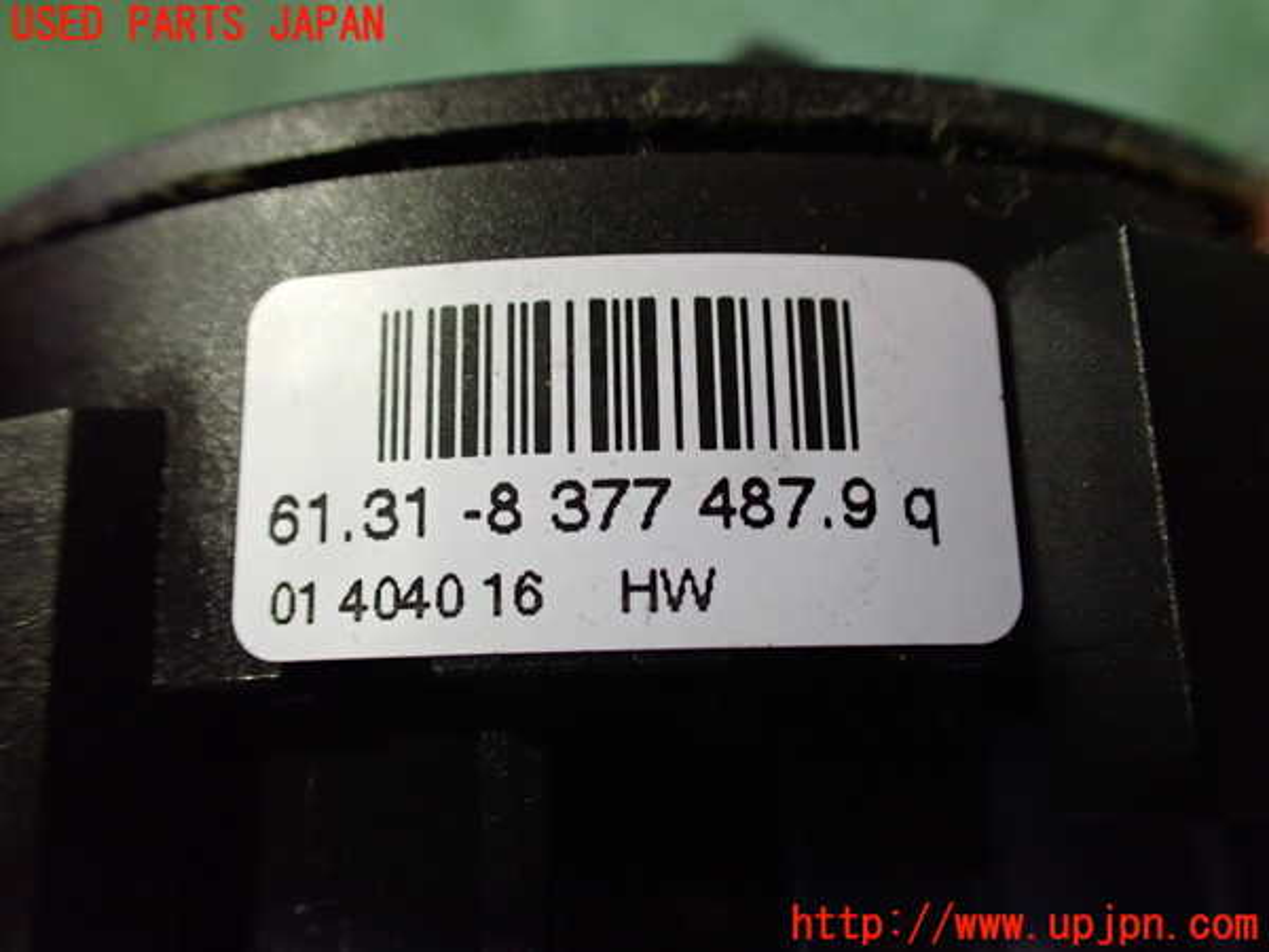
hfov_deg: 60.0
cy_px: 476
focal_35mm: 30
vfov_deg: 46.8
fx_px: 1100
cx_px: 634
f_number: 2.3
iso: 800
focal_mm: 5.4
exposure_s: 1/40
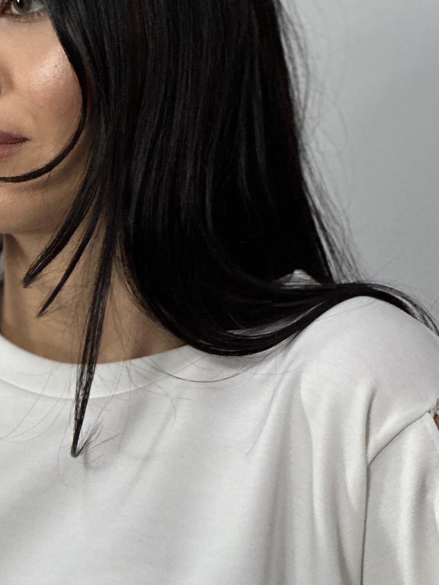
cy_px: 812
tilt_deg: -4.0
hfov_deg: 6.7
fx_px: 3721
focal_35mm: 220
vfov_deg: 8.8
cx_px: 44
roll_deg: -2.0
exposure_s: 1/100
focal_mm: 9
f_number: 2.8
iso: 64
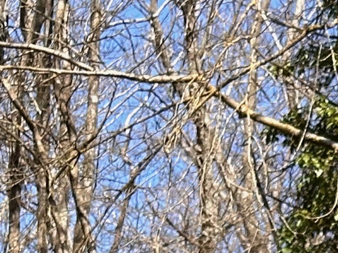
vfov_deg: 5.8
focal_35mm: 245
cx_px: 401
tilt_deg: +5.5
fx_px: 2392
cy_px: 625
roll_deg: +0.5
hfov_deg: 8.0
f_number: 1.78
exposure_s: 1/2114
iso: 64
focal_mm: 6.86
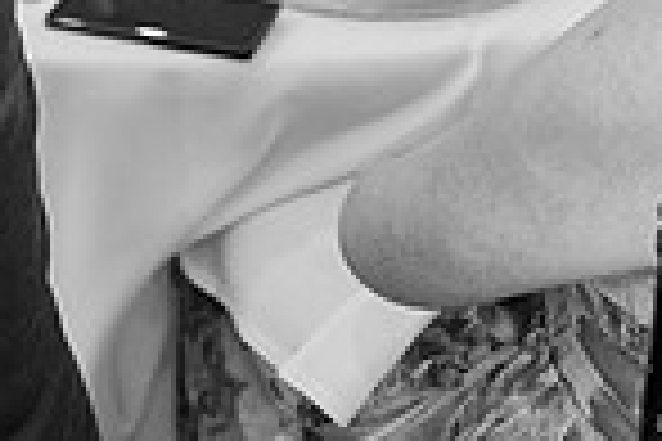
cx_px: 248
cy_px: -335
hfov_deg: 21.4
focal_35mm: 95
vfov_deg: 13.1
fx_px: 1747
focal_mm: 24
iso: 4000
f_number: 1.4
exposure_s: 1/200
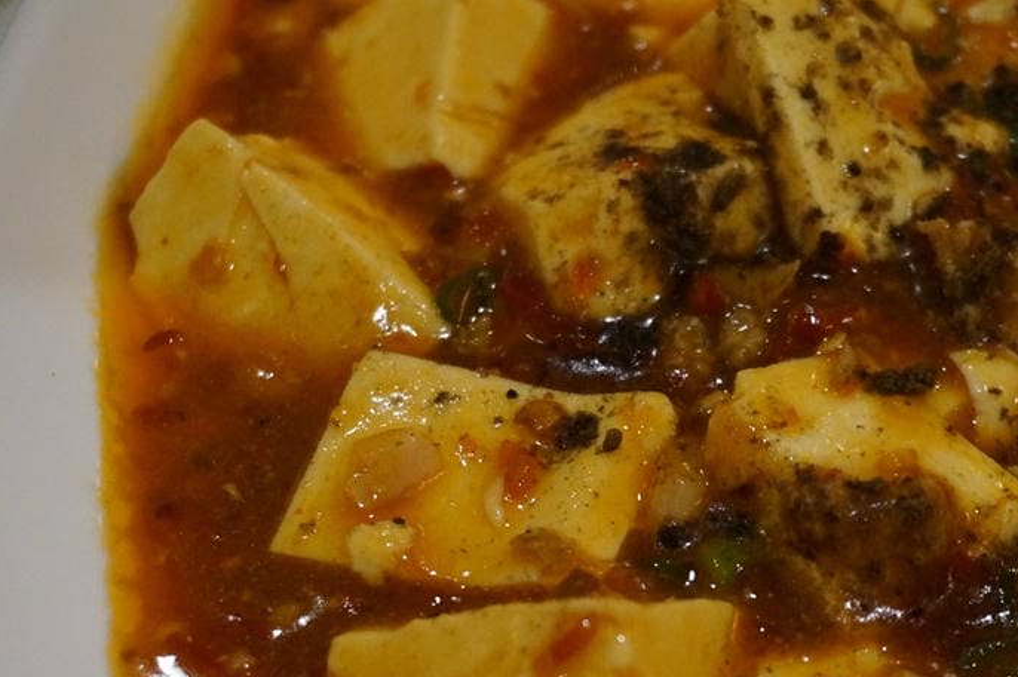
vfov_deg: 13.0
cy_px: 390
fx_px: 2966
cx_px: 840
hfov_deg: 19.2
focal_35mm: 105
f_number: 5.6
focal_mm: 40
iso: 3200
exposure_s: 1/125
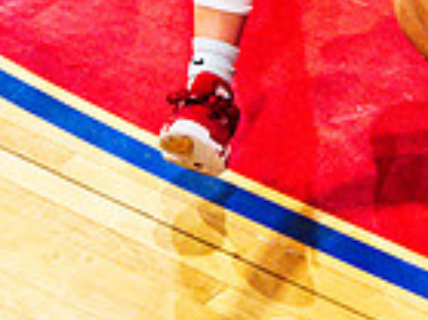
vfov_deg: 4.4
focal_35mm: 335
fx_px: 4138
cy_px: -312
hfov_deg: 5.9
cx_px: 373
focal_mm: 40
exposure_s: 1/640
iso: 3200
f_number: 2.8
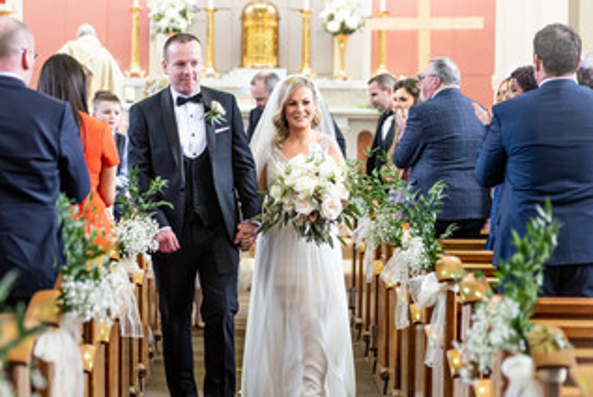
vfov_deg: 11.6
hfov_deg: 17.3
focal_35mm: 118
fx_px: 1945
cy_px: 246
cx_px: 323
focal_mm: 80
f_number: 2.8
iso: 1000
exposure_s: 1/200
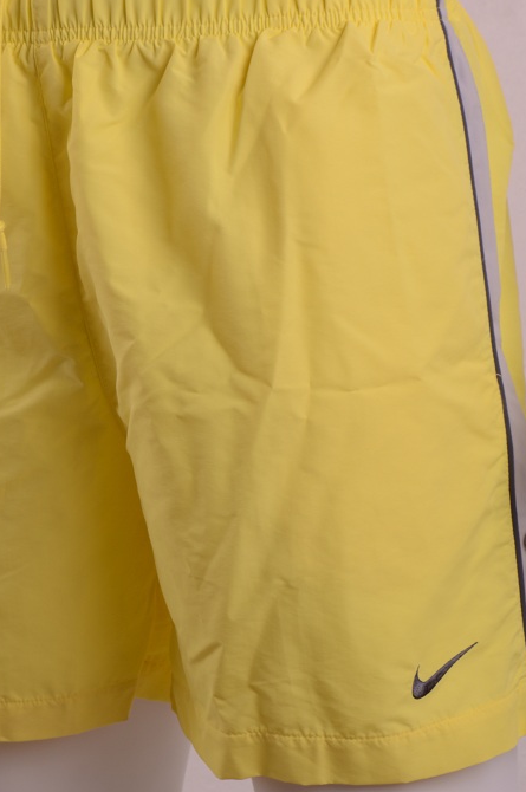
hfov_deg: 13.2
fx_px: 2263
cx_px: 170
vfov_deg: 19.8
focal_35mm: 103
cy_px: 353
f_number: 13
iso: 100
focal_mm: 46
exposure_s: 1/160
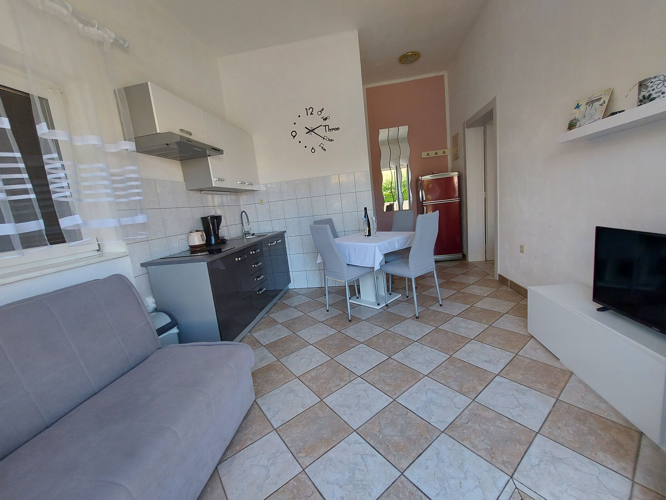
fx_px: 250
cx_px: 333
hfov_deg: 106.2
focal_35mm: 13
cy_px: 250
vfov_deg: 89.9
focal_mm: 1.74
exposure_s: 1/100
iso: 100
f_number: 2.2
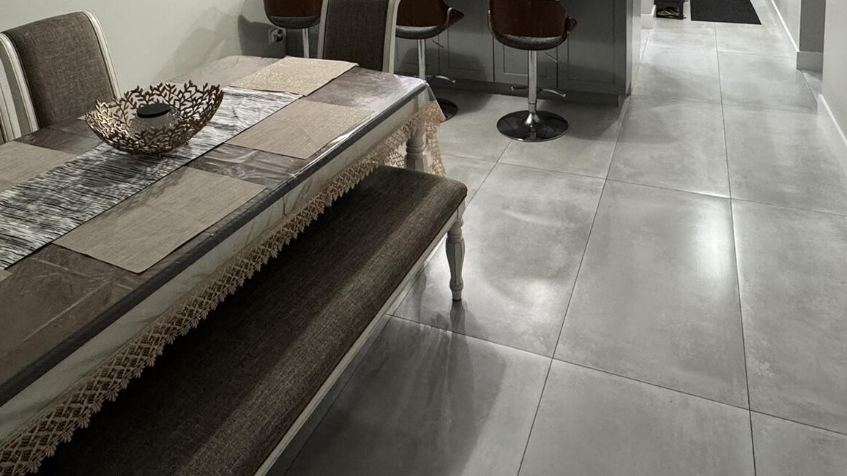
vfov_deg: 35.6
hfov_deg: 69.5
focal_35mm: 27
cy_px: -67
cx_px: 485
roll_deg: +1.3
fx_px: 606
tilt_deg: -6.3
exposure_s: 1/60
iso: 250
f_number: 2.2
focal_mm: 2.22
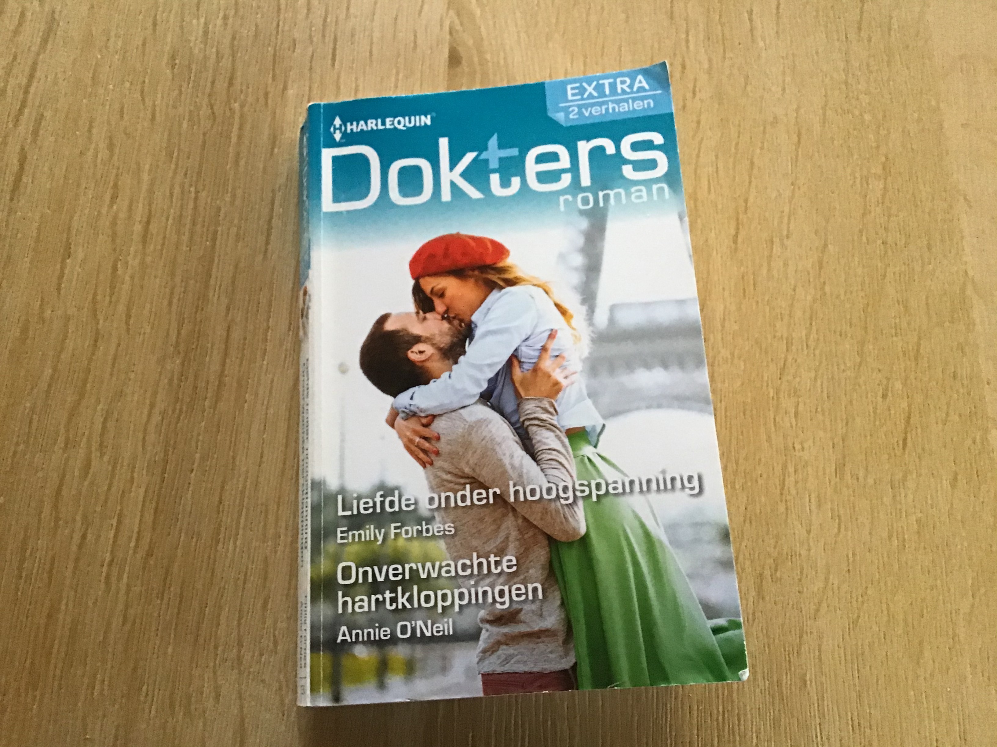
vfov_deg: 45.4
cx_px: 498
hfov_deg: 58.4
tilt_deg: -70.3
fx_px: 893
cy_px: 374
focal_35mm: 31
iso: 200
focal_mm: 3.3
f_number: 2.4
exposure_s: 1/25
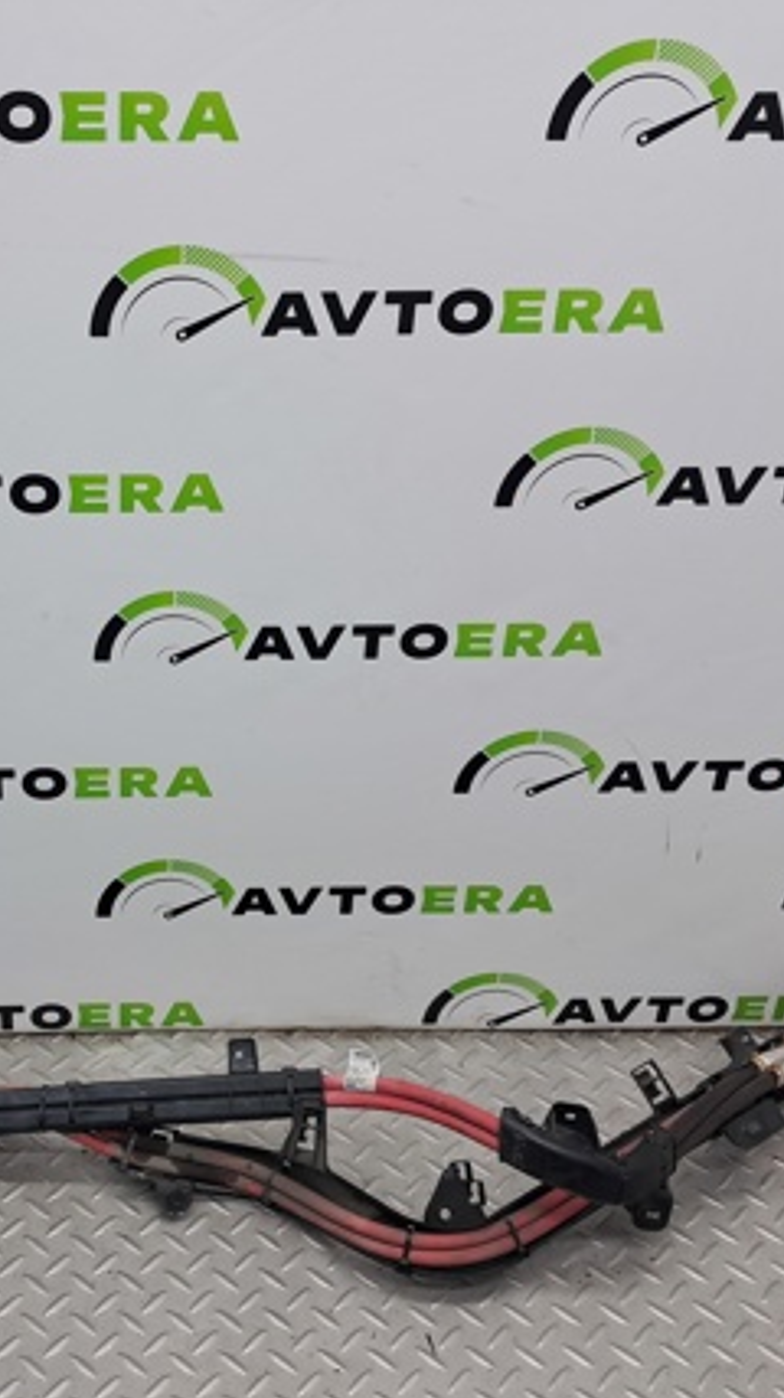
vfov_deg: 46.4
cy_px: 710
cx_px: 137
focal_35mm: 44
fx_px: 1630
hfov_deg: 26.5
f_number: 1.8
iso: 64
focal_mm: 4
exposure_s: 1/50
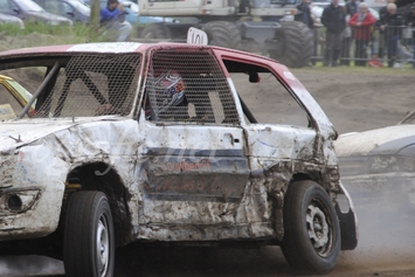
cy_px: 147
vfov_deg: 4.1
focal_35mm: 338
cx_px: 58
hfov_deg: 6.1
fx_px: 3897
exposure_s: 1/500
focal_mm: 125
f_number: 5.6
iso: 360
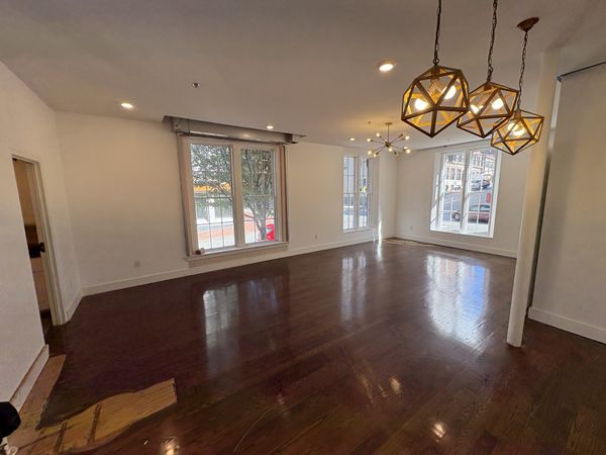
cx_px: 303
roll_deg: +0.5
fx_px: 245
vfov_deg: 85.7
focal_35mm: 14
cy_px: 228
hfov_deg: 102.1
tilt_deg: -7.4
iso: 64
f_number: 2.2
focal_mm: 2.22
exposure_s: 1/205
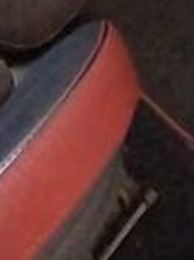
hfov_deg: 13.3
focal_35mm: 99
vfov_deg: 12.1
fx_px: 741
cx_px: -166
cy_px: -478
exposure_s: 1/50
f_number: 2.2
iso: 100
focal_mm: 1.13
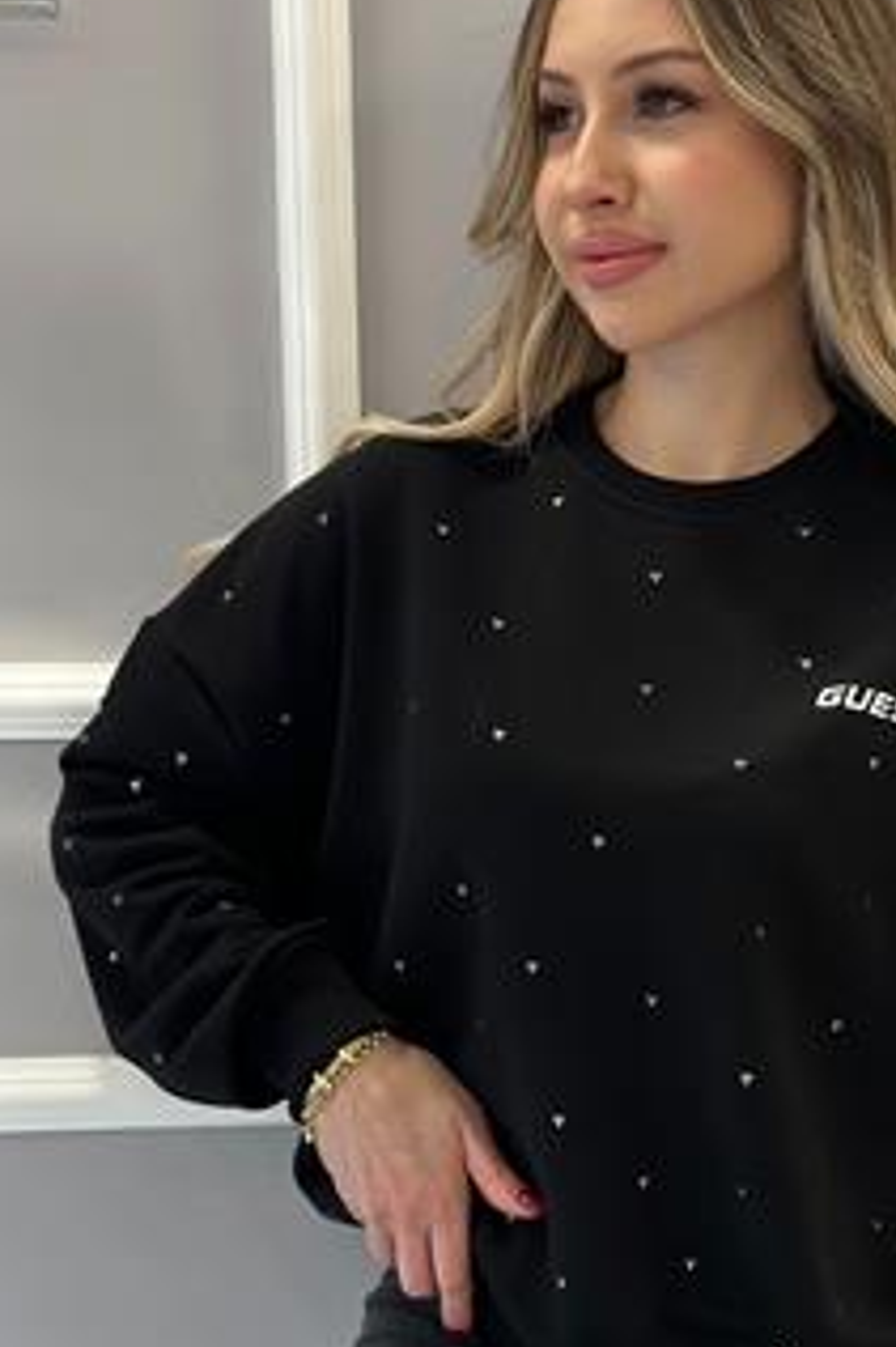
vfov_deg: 24.6
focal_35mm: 82
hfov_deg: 16.5
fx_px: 3064
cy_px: 901
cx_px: 713
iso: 200
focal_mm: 6.86
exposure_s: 1/100
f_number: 1.78
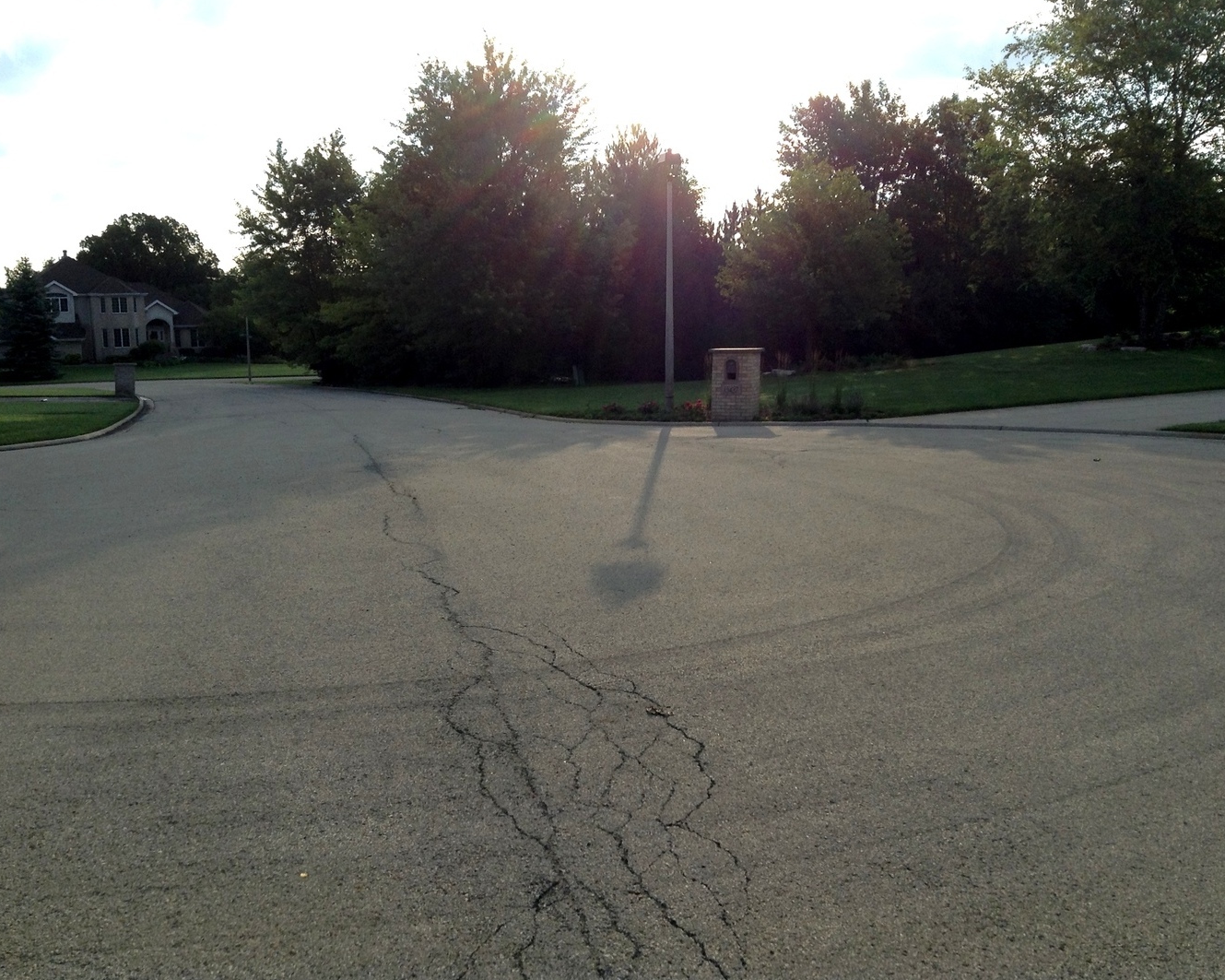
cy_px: 490
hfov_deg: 51.5
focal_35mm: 35
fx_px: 1269
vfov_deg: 42.2
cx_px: 618
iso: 32
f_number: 2.4
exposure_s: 1/715
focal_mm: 3.3
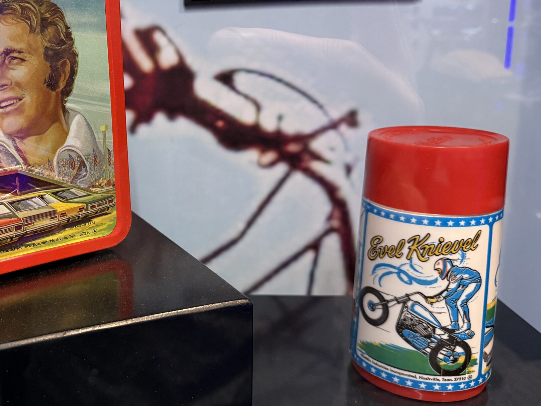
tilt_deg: -13.4
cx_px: 123
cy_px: 174
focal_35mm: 38
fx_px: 594
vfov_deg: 37.7
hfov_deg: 46.8
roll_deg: +2.5
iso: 320
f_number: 1.78
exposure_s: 1/60
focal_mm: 6.76
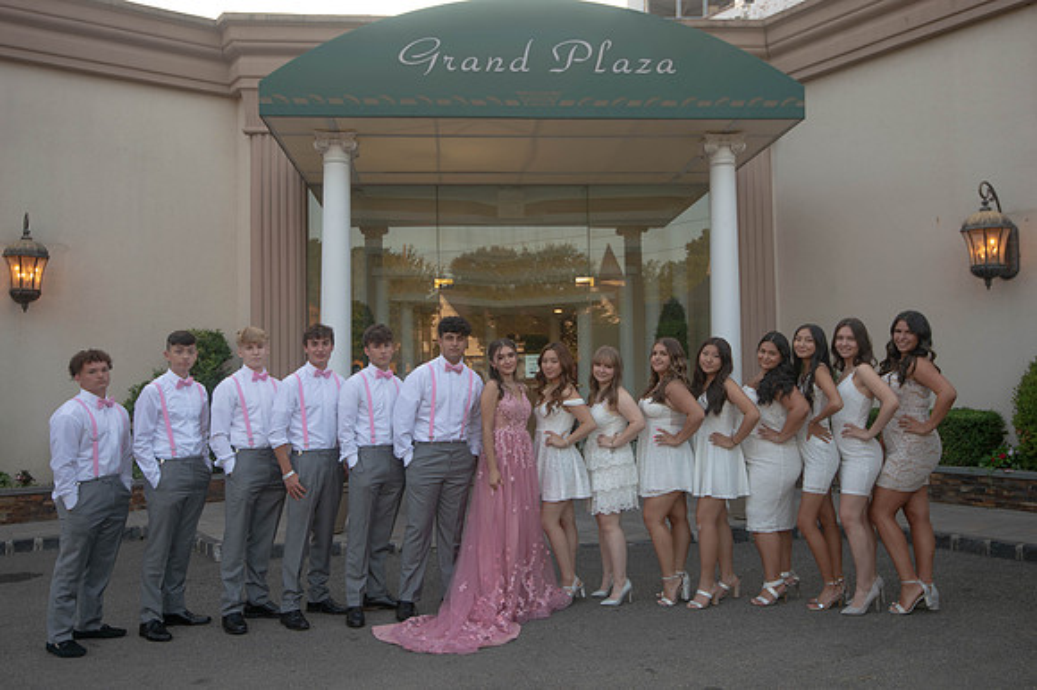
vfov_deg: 41.1
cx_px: 518
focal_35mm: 32
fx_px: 921
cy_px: 345
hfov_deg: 58.7
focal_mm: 32
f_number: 5
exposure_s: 1/60
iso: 100
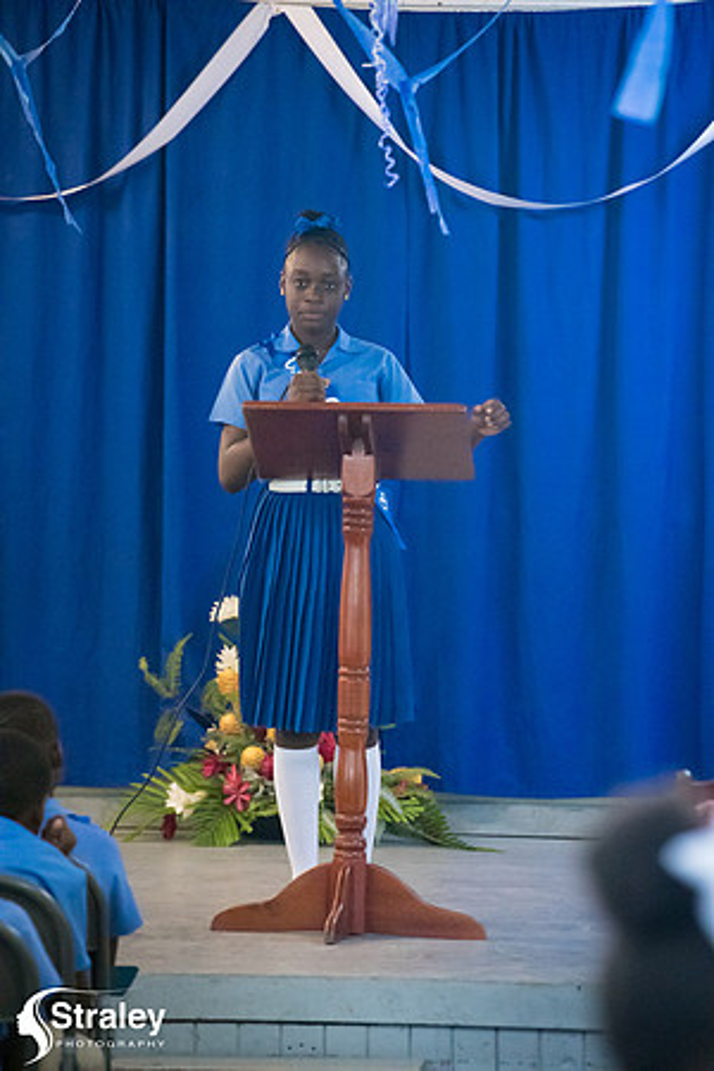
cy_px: 536
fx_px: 5950
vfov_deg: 10.3
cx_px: 357
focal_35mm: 200
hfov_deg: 6.9
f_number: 6.3
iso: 25600
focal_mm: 200
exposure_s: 1/200
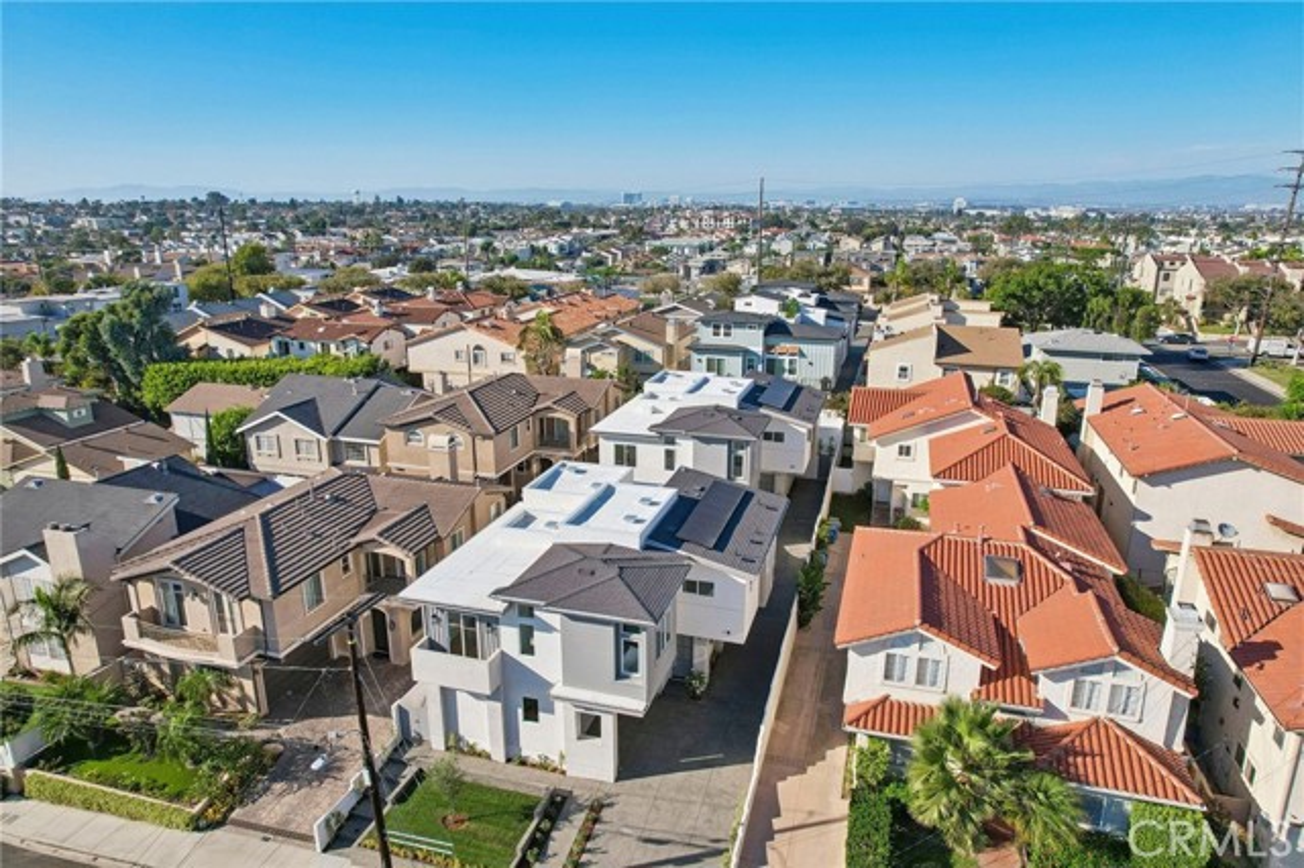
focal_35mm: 22
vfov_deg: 57.2
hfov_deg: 78.6
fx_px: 796
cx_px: 652
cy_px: 434
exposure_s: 1/2500
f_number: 2.8
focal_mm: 8.4
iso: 140
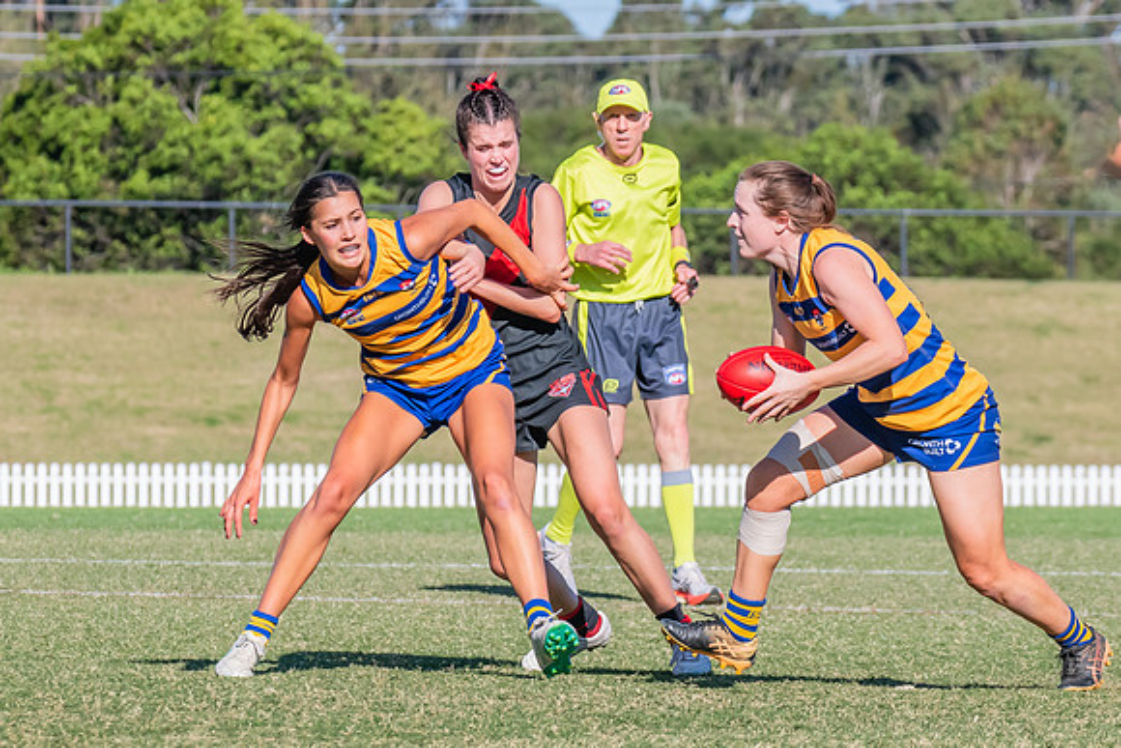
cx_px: 946
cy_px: 427
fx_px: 15085
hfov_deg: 4.3
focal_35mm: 484
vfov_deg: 2.8
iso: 800
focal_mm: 250
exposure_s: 1/1250
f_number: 11
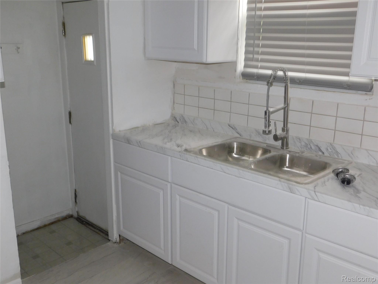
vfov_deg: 39.7
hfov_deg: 51.4
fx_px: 393
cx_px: 189
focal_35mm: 36
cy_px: 142
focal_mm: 6.3
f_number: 3.5
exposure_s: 1/30
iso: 200
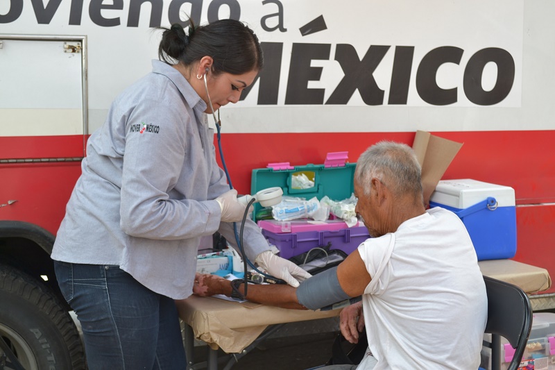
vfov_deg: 25.0
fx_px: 832
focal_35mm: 54
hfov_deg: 36.9
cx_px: 278
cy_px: 185
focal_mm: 36
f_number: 5
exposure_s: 1/200
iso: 200
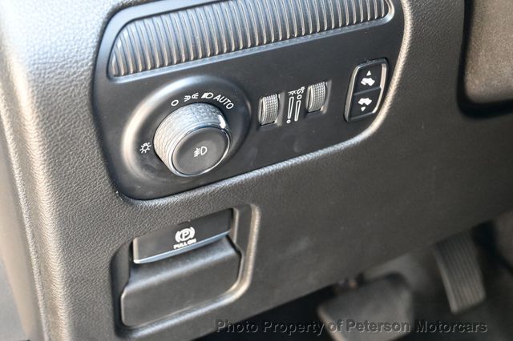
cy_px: 170
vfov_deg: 25.7
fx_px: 748
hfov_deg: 37.9
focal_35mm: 52
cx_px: 256
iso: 5000
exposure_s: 1/60
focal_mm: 35
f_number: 5.3
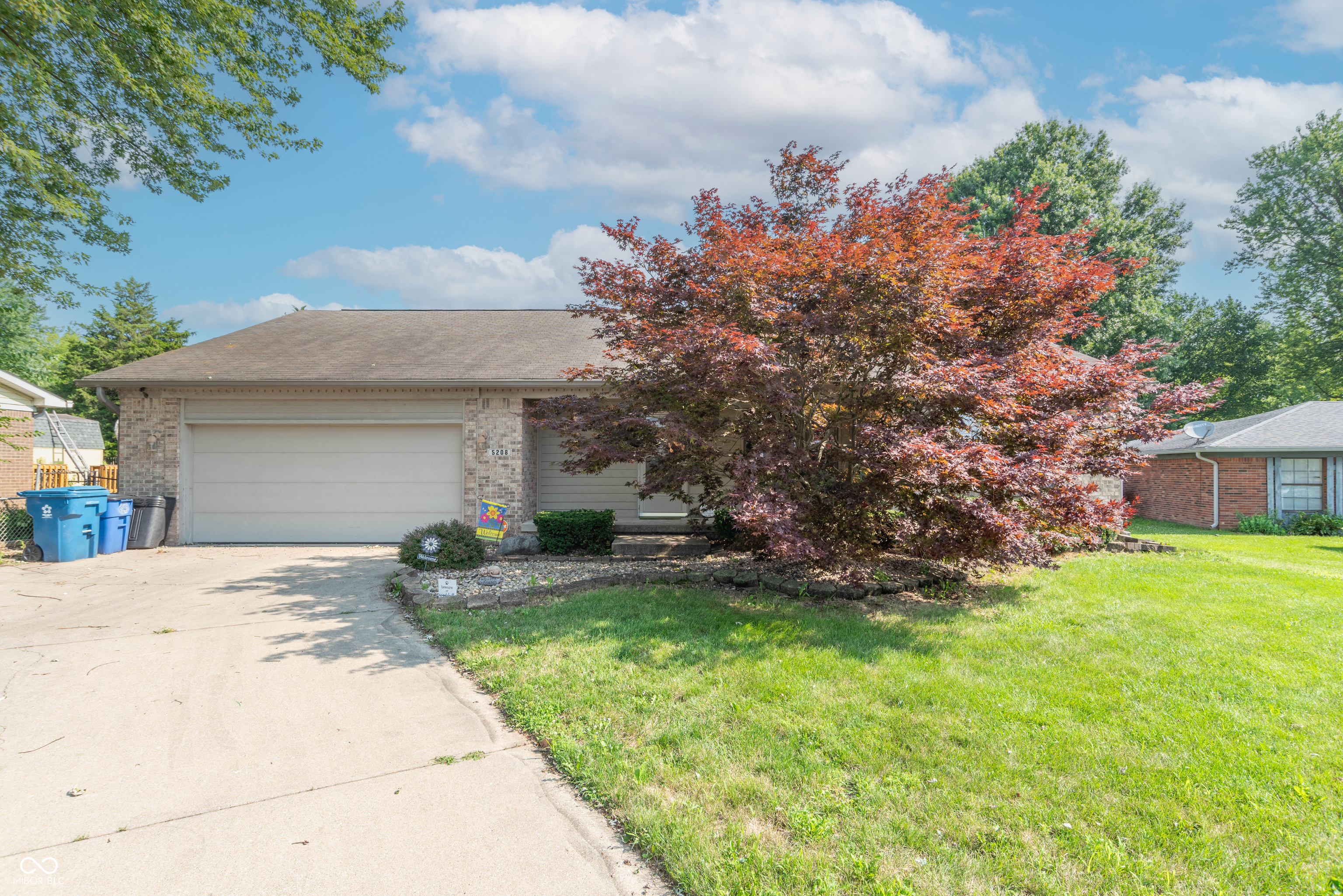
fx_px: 672
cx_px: 672
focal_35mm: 18
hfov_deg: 90.0
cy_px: 448
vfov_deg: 67.4
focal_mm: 18
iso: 50
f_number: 11
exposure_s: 1/60
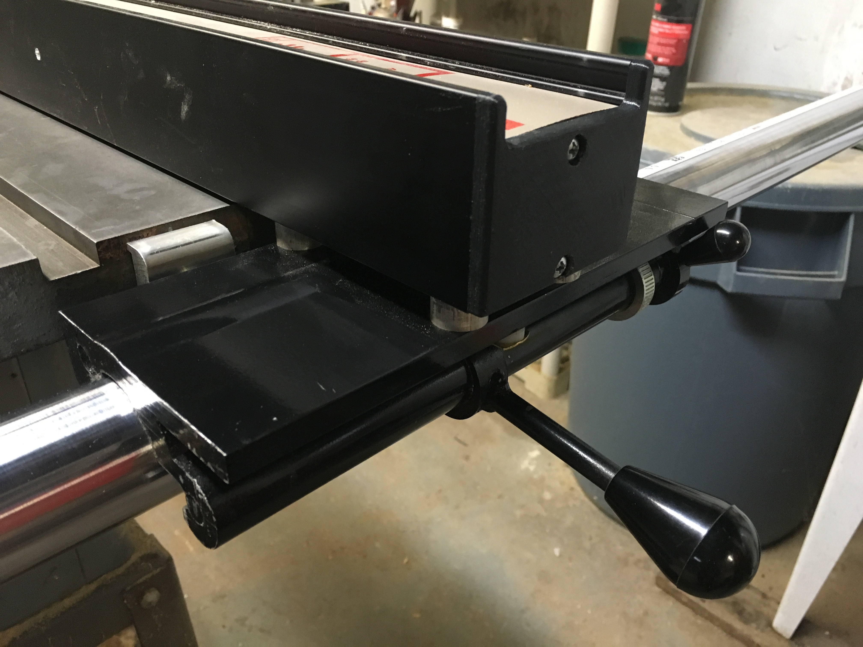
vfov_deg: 48.2
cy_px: 324
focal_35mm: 29
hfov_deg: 61.7
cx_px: 432
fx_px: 723
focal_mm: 4.15
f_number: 2.2
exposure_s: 1/20
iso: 200
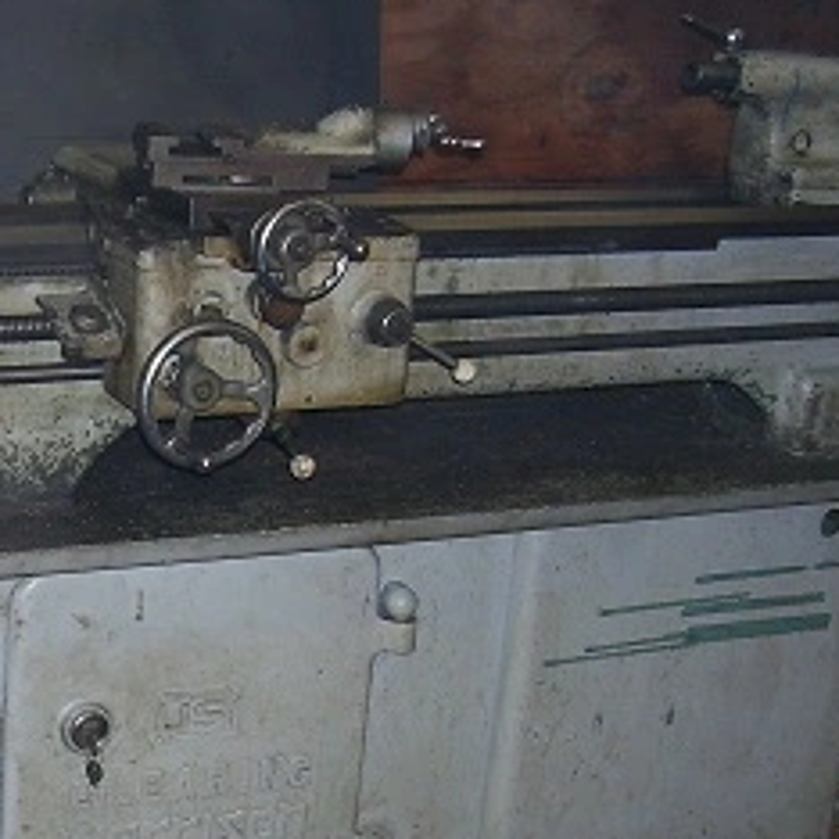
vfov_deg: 22.4
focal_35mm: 77
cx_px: -43
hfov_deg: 21.5
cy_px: 552
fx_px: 2111
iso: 80
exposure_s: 1/60
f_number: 2.7
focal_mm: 5.6
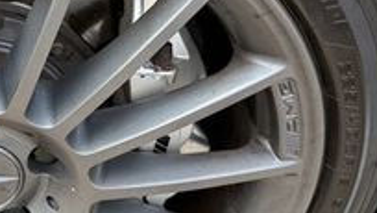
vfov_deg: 14.7
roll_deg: -2.8
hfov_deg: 24.4
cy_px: 50
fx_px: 820
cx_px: -24
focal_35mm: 82
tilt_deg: -38.8
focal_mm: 6.76
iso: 100
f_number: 1.78
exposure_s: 1/612
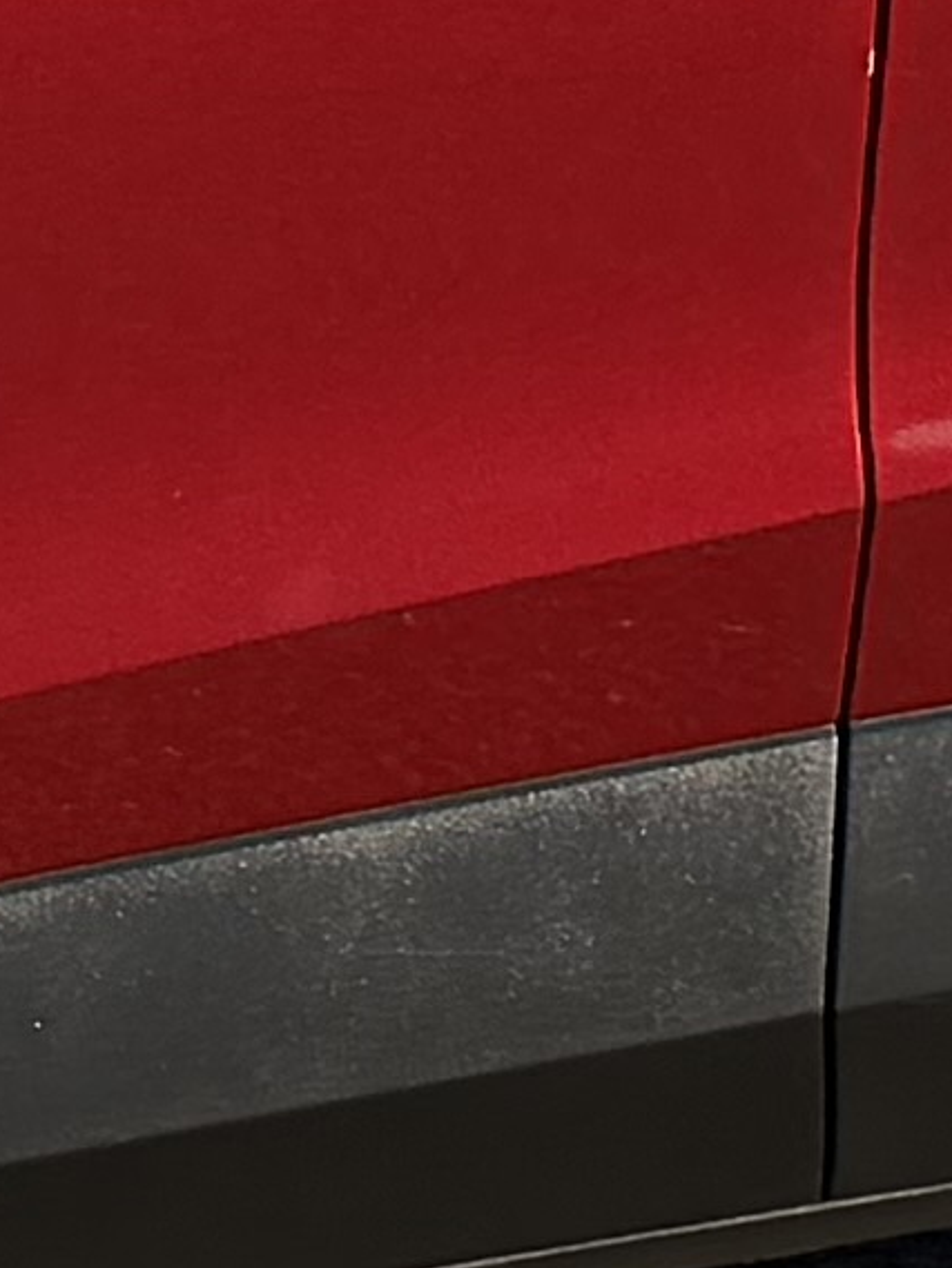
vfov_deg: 8.0
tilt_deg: -11.1
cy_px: -782
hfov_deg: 6.0
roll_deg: +0.7
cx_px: -870
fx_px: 8834
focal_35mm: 241
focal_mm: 6.76
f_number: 1.78
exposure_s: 1/2000
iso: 80
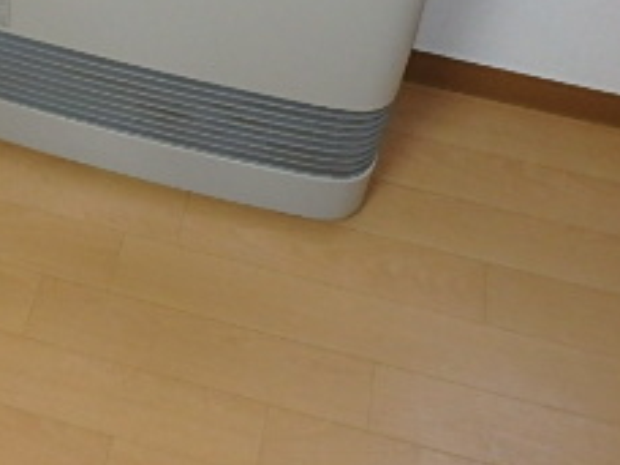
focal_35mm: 59
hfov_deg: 31.9
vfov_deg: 22.8
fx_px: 1057
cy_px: -92
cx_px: 128
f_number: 3.5
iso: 400
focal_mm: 3.7
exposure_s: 1/30
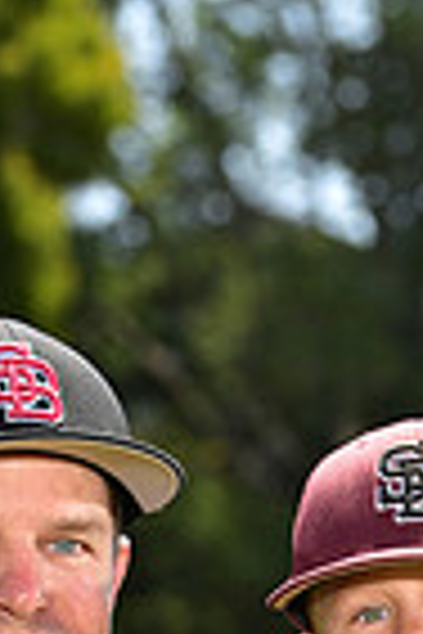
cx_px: 128
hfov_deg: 2.9
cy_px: 1016
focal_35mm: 477
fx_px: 8406
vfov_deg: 4.3
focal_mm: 116
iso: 80
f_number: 5.6
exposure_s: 1/200
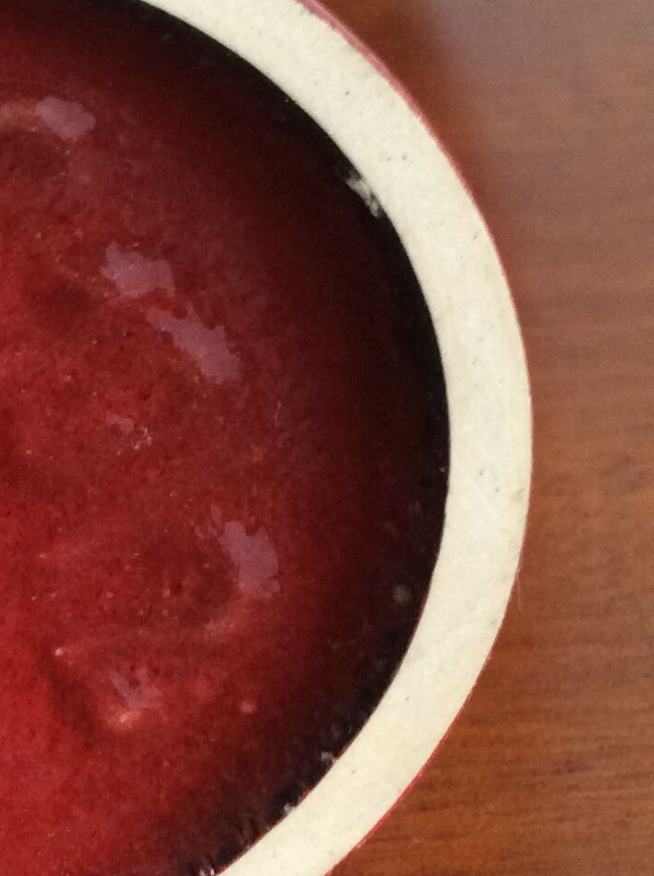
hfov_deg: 16.7
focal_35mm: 87
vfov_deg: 22.5
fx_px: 2197
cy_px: 338
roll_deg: +3.0
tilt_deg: -26.0
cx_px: 75
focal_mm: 3.3
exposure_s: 1/25
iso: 100
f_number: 2.4
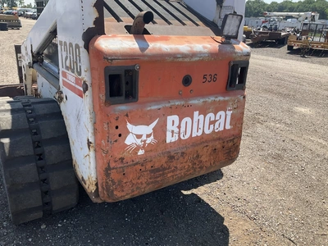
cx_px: 164
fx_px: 275
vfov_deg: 48.2
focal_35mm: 29
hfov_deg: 61.7
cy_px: 123
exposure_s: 1/1035
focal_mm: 3
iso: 25
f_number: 1.8
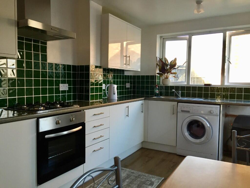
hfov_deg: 61.7
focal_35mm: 29
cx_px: 125
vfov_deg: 48.2
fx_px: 209
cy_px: 94
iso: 40
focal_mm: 4.15
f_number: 2.2
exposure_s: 1/33
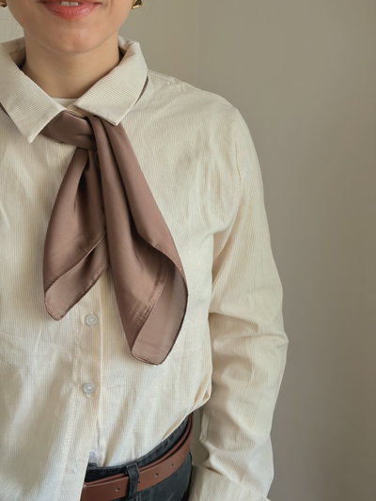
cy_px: 250
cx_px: 188
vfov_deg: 36.8
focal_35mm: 52
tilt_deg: -12.2
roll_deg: -0.1
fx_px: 753
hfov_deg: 28.0
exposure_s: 1/60
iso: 50
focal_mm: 5.96
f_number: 1.6
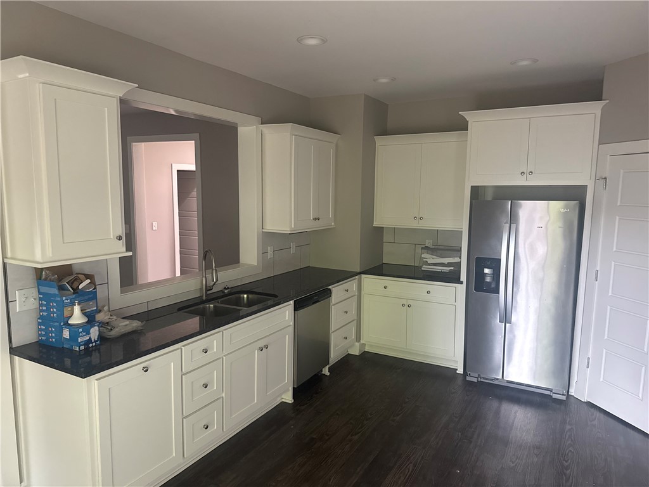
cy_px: 244
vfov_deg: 56.8
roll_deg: -0.9
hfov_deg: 71.6
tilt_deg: -6.7
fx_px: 450
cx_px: 324
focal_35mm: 24
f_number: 1.78
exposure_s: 1/60
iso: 500
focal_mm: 6.76
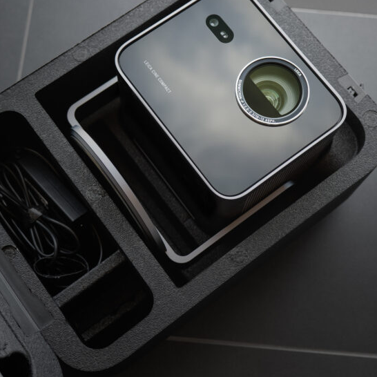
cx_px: 164
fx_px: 628
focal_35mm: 51
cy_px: 166
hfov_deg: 33.4
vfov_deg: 33.4
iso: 320
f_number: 3.1
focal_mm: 32
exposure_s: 1/80
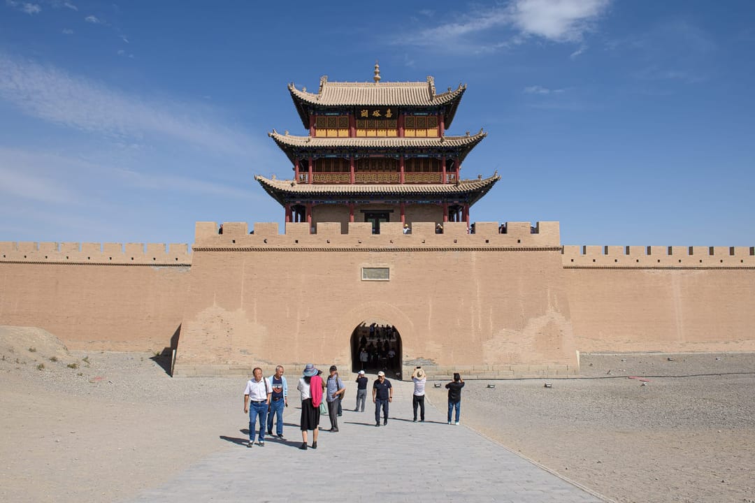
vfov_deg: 51.4
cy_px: 251
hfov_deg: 71.7
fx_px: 523
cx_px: 372
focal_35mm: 25
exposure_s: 1/800
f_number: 8
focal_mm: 24
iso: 160
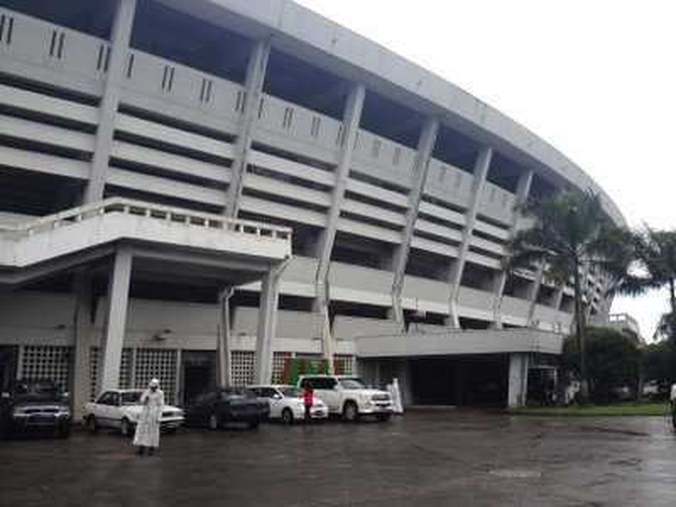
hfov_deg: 52.6
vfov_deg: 40.7
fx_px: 683
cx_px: 338
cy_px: 254
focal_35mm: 35
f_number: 2.4
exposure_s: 1/421
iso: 64
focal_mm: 4.28
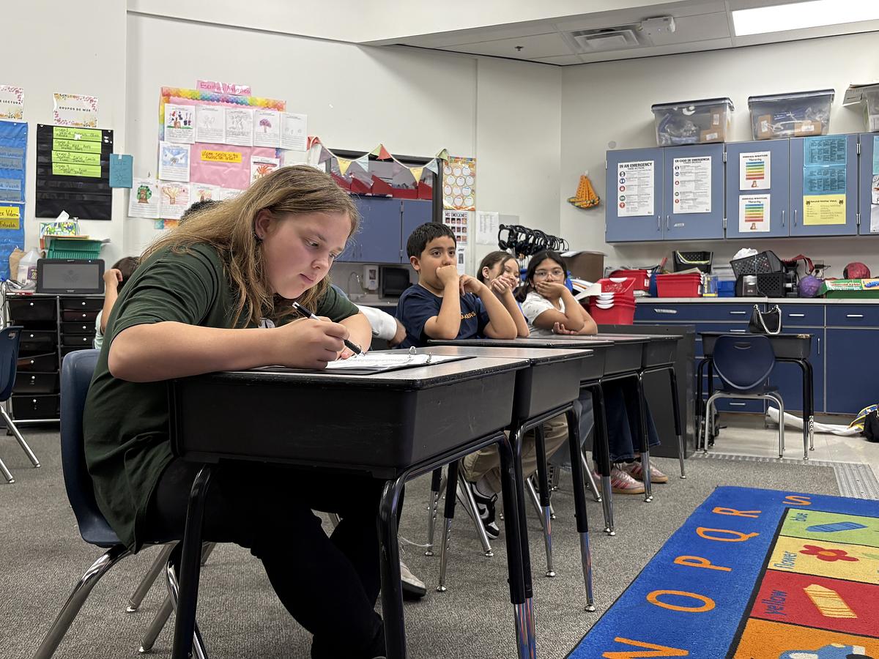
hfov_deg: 67.3
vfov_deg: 53.1
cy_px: 330
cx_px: 440
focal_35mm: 26
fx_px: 660
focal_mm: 5.96
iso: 125
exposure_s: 1/67
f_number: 1.6
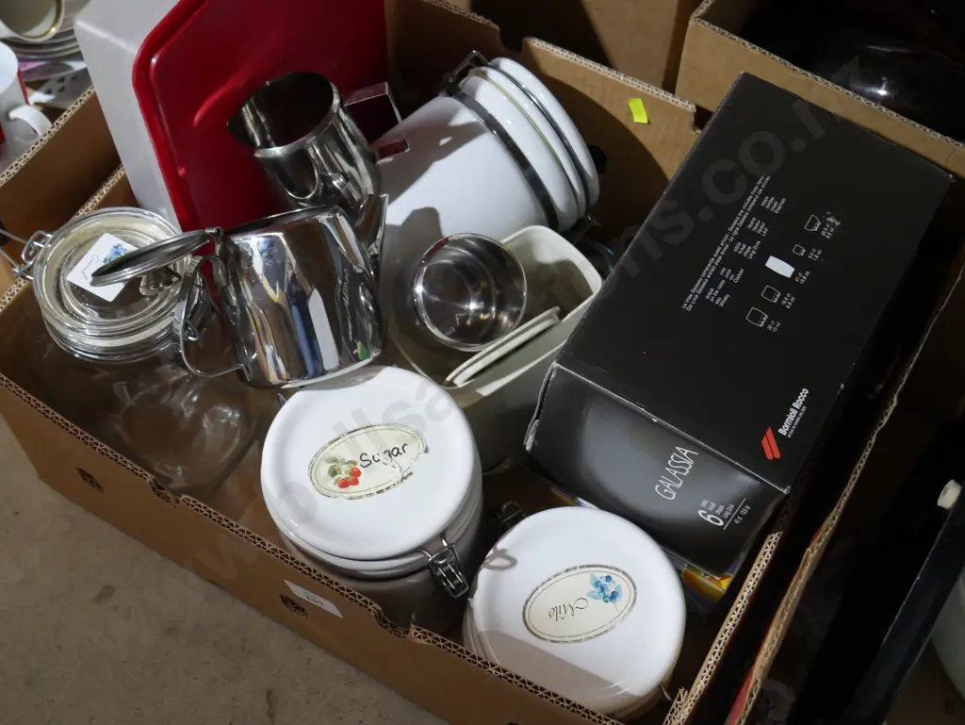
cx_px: 482
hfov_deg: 39.6
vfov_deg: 30.3
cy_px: 362
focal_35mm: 48
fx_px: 1339
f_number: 5.2
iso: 2000
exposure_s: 1/60
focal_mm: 24
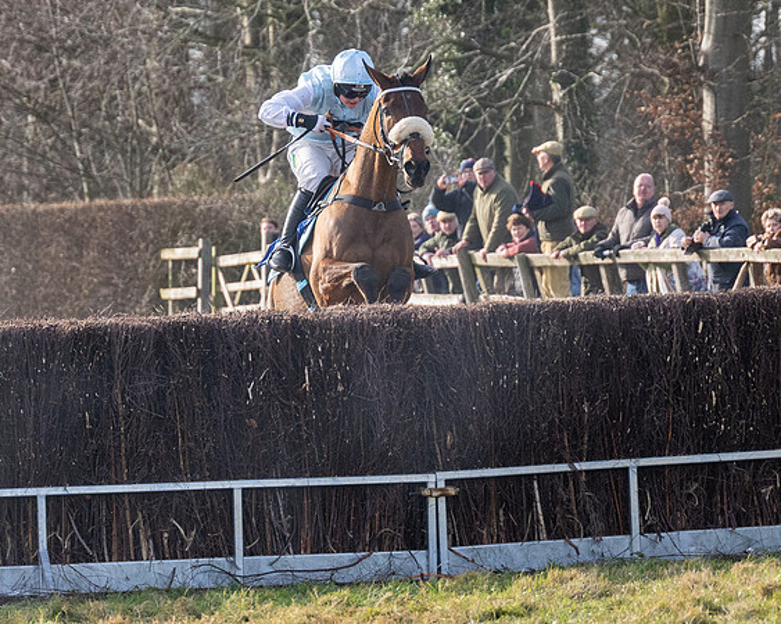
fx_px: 8301
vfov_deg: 4.3
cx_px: 158
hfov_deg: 5.4
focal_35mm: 359
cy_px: 247
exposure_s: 1/3200
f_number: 4
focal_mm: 140
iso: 800
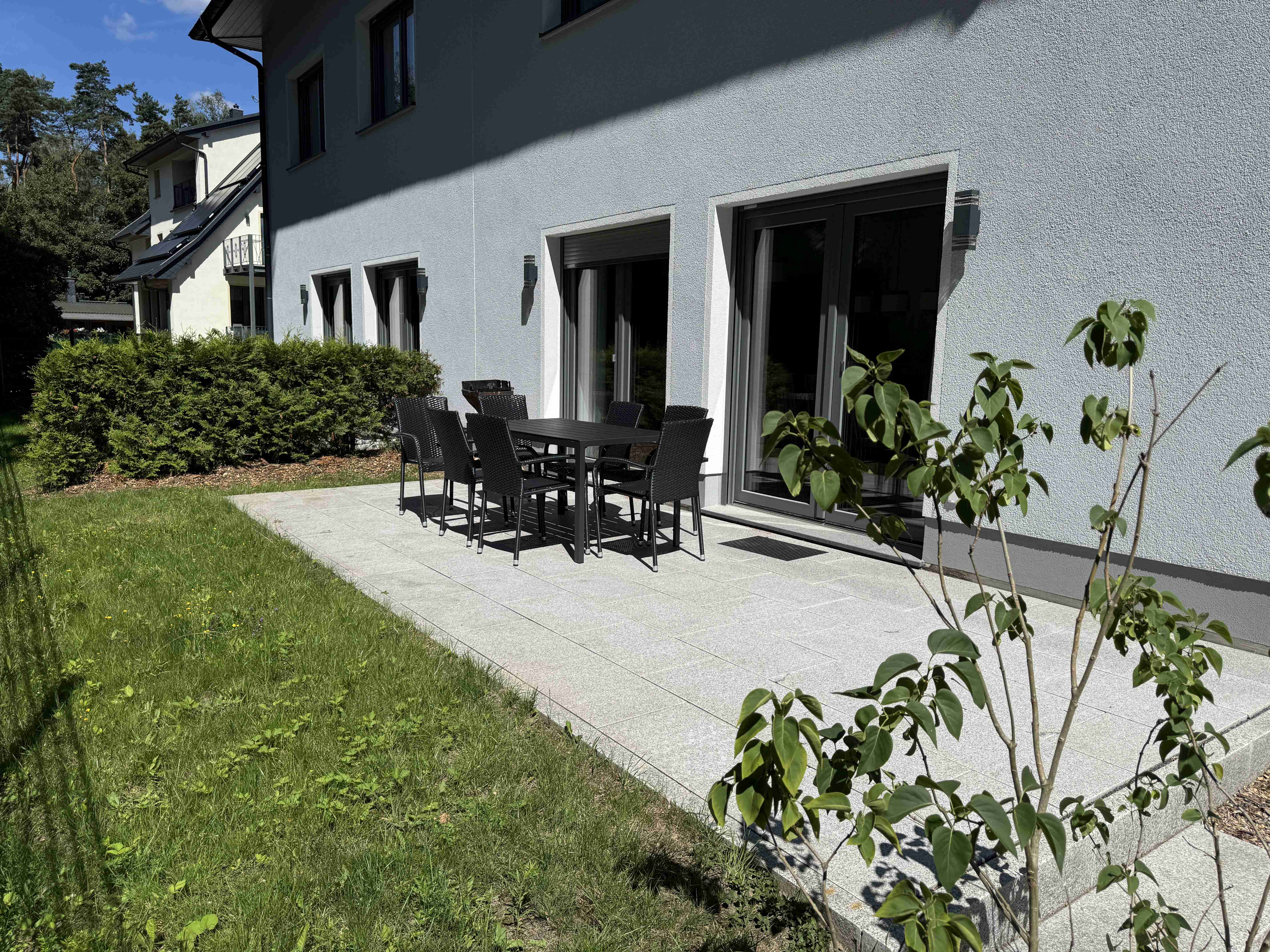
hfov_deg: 71.6
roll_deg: -1.0
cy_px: 476
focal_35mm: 24
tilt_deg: -7.8
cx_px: 635
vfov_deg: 56.8
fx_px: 881
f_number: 1.78
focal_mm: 6.76
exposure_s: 1/7092
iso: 80
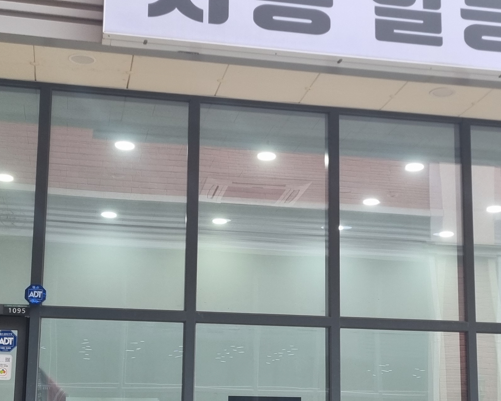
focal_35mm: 64
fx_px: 949
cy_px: 275
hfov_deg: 29.6
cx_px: 247
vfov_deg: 23.7
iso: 100
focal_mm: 5.4
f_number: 1.8
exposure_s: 1/120
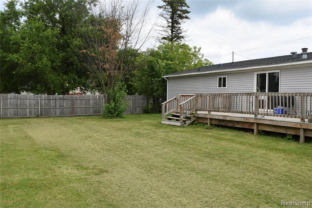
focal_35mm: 33
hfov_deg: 57.2
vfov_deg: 39.9
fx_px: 286
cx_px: 156
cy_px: 104
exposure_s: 1/200
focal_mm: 22
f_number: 9
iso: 100
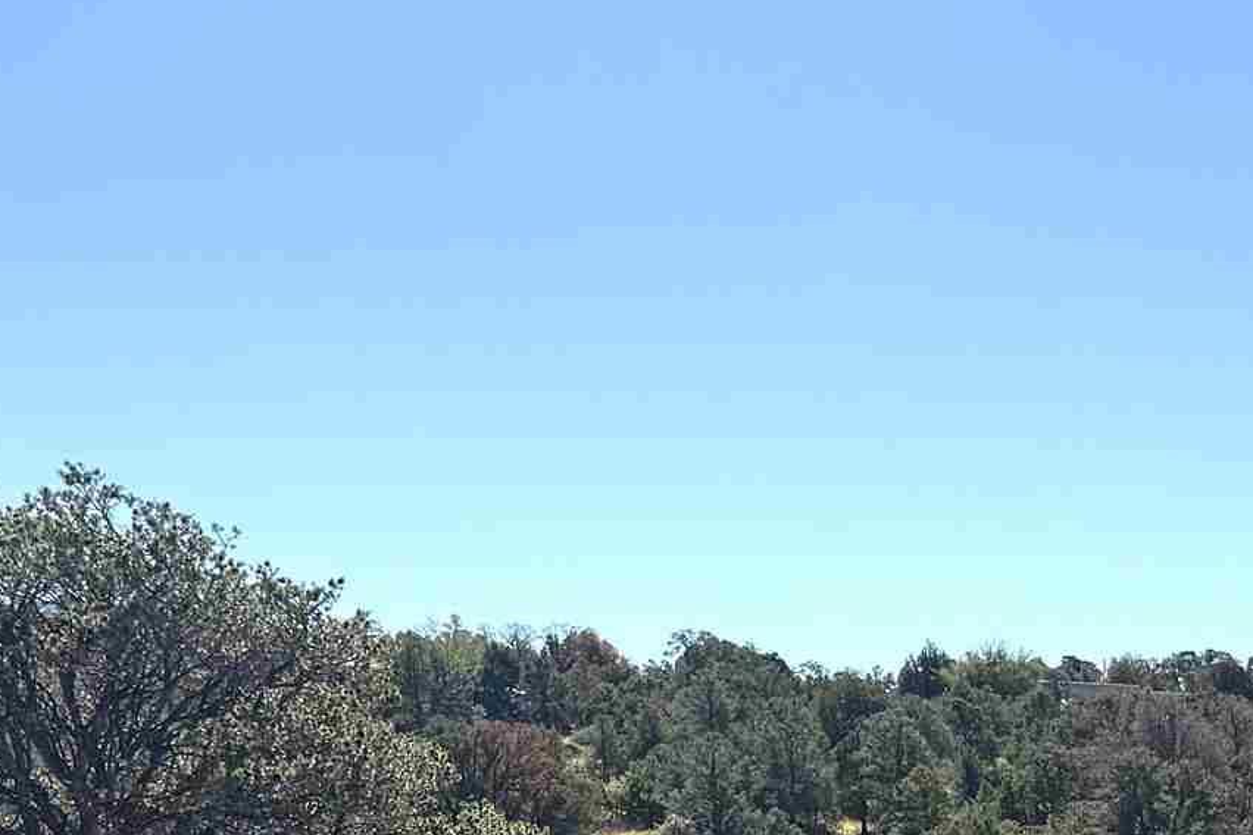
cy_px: 1120
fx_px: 3132
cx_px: 1002
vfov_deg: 14.5
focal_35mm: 90
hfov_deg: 22.3
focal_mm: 6.76
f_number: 1.78
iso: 80
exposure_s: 1/4975
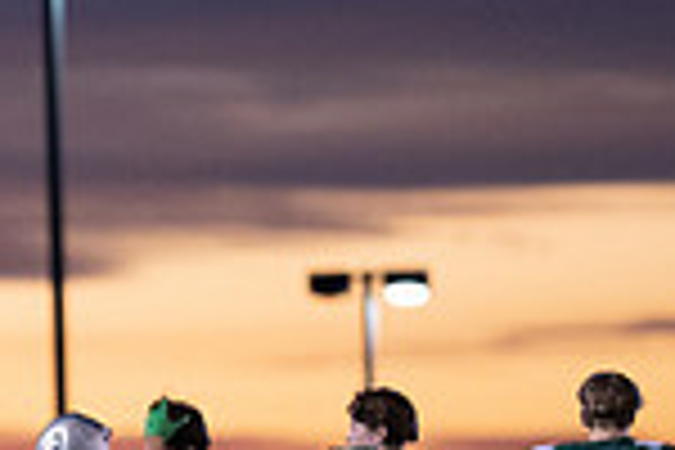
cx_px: -603
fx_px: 11212
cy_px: 769
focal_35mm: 598
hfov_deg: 3.4
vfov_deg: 2.3
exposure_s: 1/1250
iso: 2500
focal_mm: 135
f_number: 2
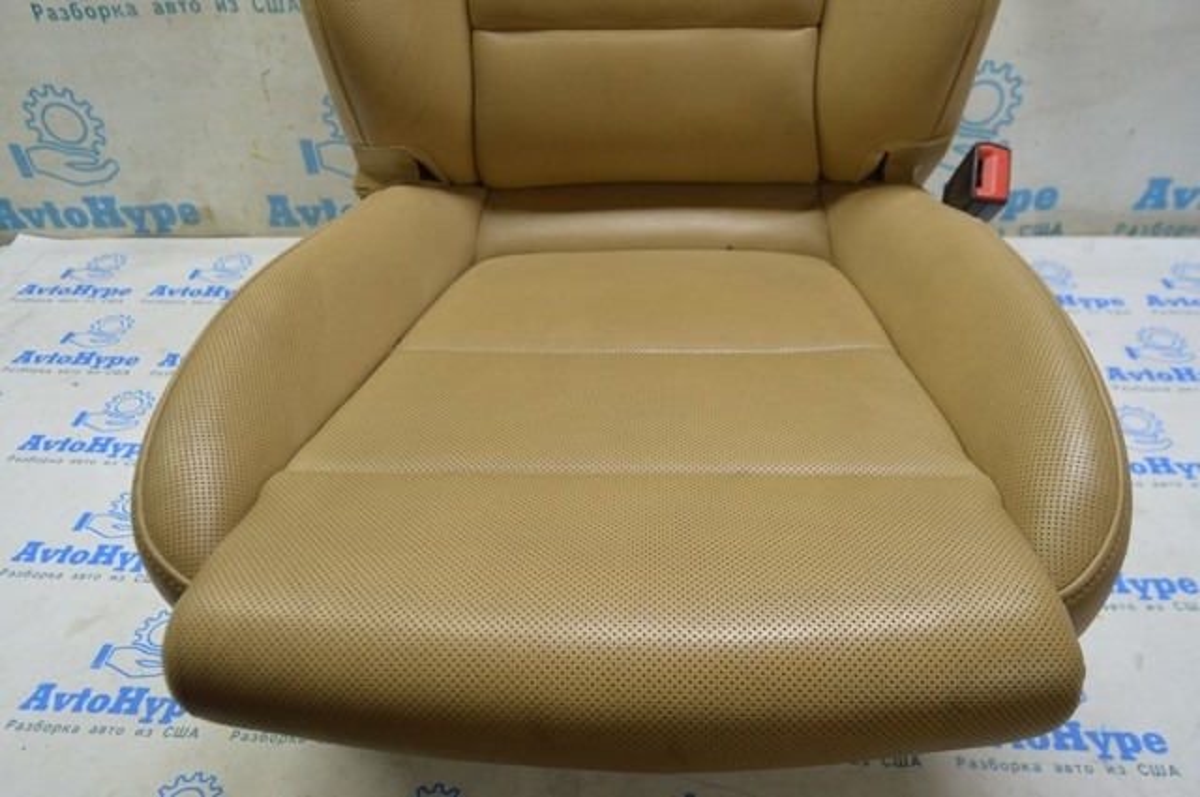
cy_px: 398
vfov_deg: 47.8
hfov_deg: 67.4
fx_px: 899
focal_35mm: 27
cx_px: 600
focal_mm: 18
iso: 400
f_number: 5.6
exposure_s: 1/20
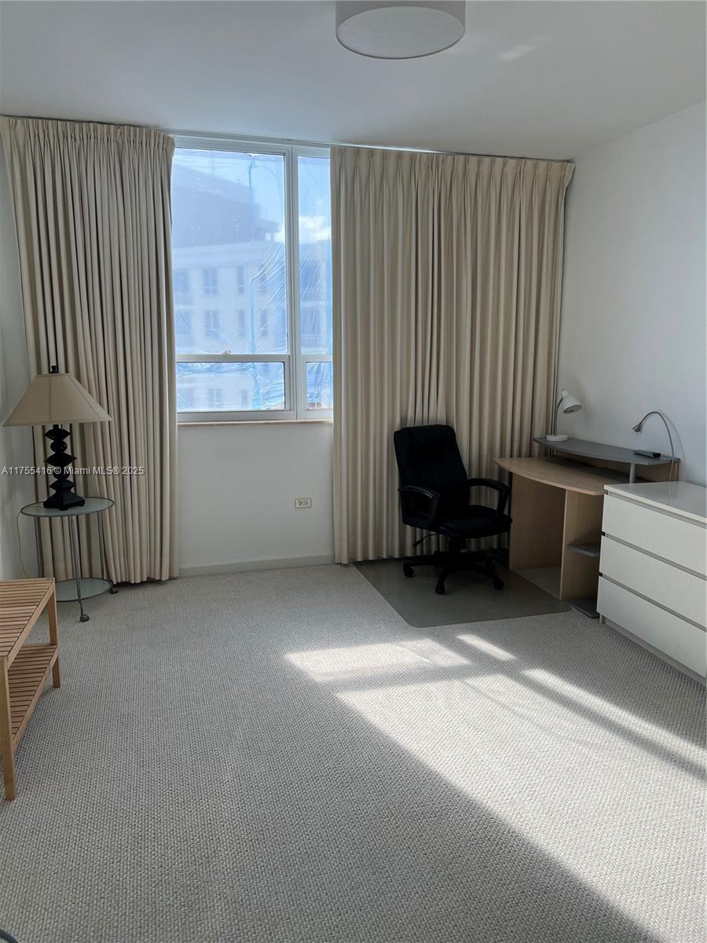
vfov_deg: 67.3
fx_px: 708
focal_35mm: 26
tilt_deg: -8.0
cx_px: 354
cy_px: 472
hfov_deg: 53.1
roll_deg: -0.9
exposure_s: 1/617
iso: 50
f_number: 1.5
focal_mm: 5.7
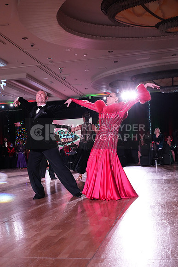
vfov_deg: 46.4
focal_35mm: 42
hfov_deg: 31.9
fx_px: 311
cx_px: 89
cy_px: 134
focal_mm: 42
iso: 5000
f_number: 5.6
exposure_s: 1/320
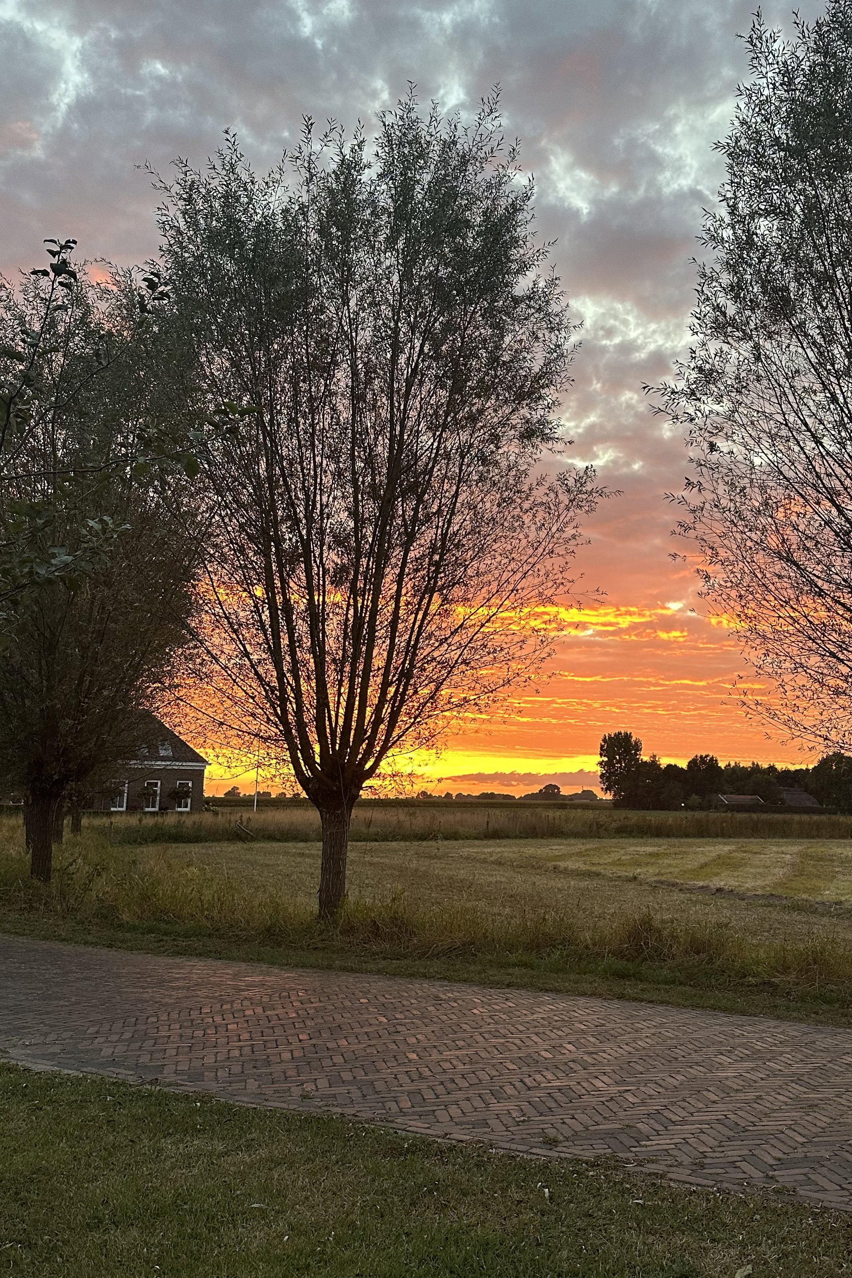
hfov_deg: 39.5
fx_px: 1172
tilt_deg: +9.8
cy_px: 613
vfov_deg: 57.2
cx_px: 559
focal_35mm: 33
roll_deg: -1.5
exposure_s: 1/121
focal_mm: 6.86
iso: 200
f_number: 1.78
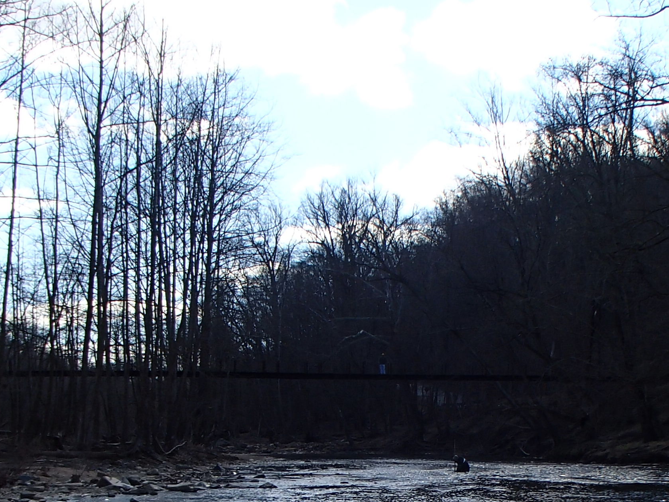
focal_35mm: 66
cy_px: 519
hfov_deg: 29.2
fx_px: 1276
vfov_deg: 21.4
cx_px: 440
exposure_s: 1/400
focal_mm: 5
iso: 100
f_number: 3.9
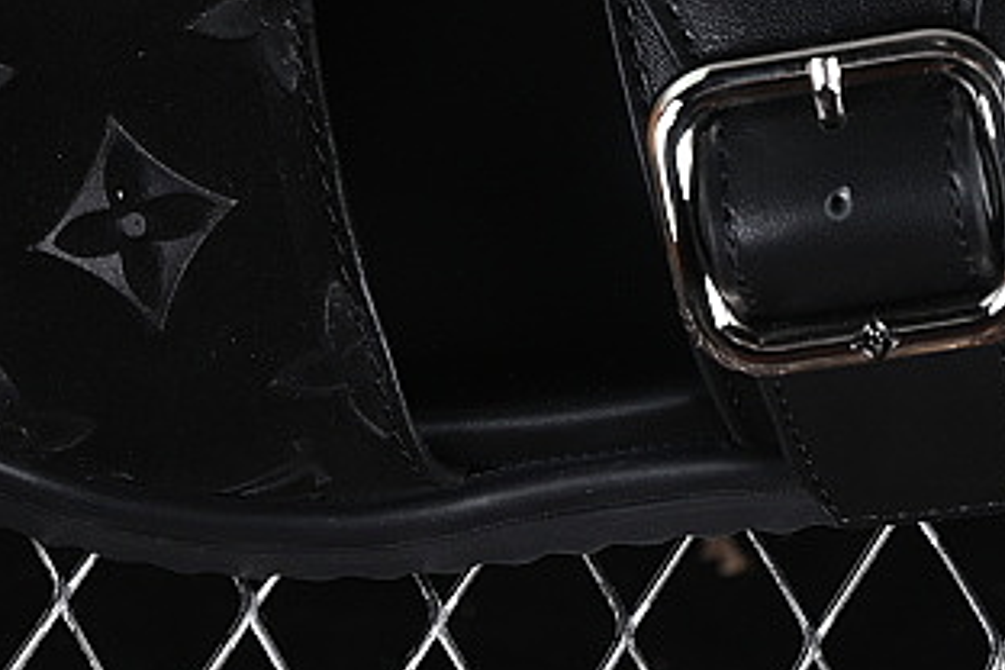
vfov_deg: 5.2
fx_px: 7258
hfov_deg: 7.9
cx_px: 625
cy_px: -399
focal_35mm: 260
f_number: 6.3
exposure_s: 1/50
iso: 160
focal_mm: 50
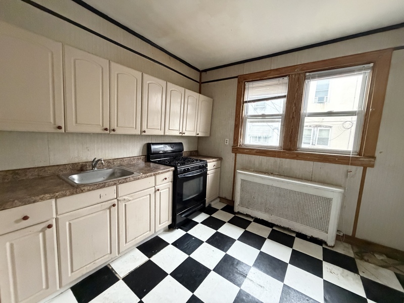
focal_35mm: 14
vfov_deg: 85.7
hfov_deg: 102.1
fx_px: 163
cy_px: 152
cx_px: 202
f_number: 2.2
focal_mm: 2.22
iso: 800
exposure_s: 1/60
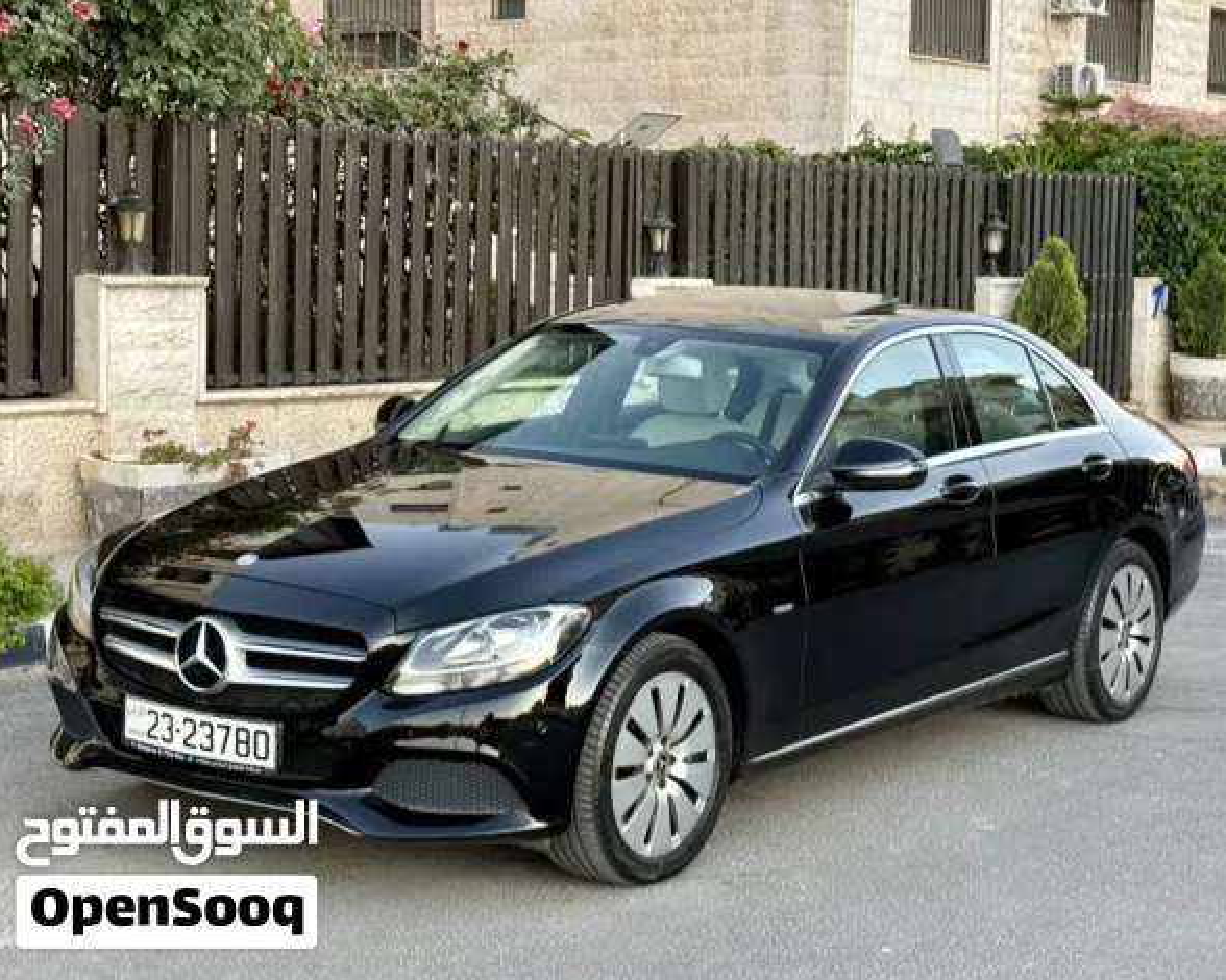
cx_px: 632
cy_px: 498
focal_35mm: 51
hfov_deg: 36.7
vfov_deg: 29.7
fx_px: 1850
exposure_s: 1/60
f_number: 1.78
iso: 125
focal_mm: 6.76
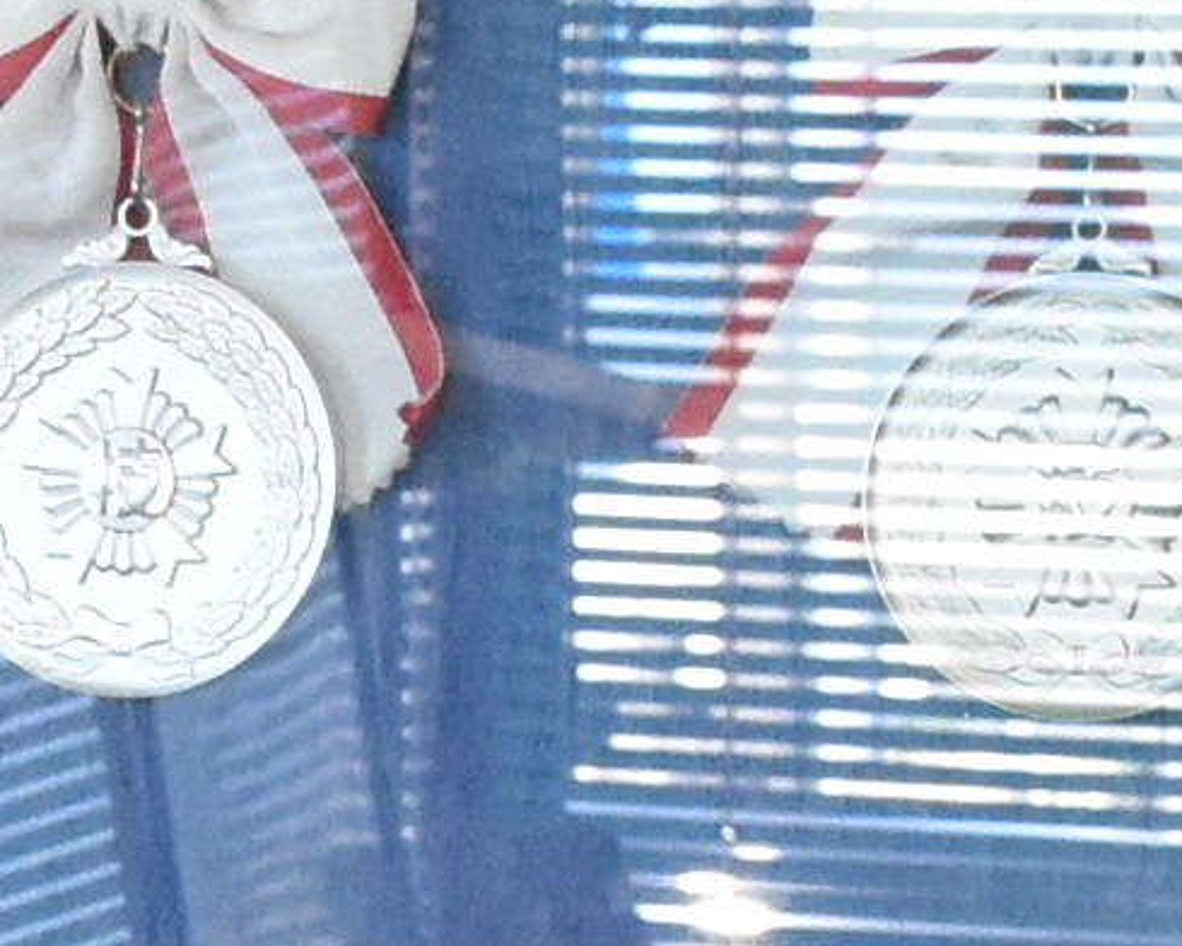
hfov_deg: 6.8
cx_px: -251
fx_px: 9935
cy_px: 1306
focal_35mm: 284
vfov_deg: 5.4
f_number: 7.1
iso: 3200
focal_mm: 22
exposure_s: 1/200
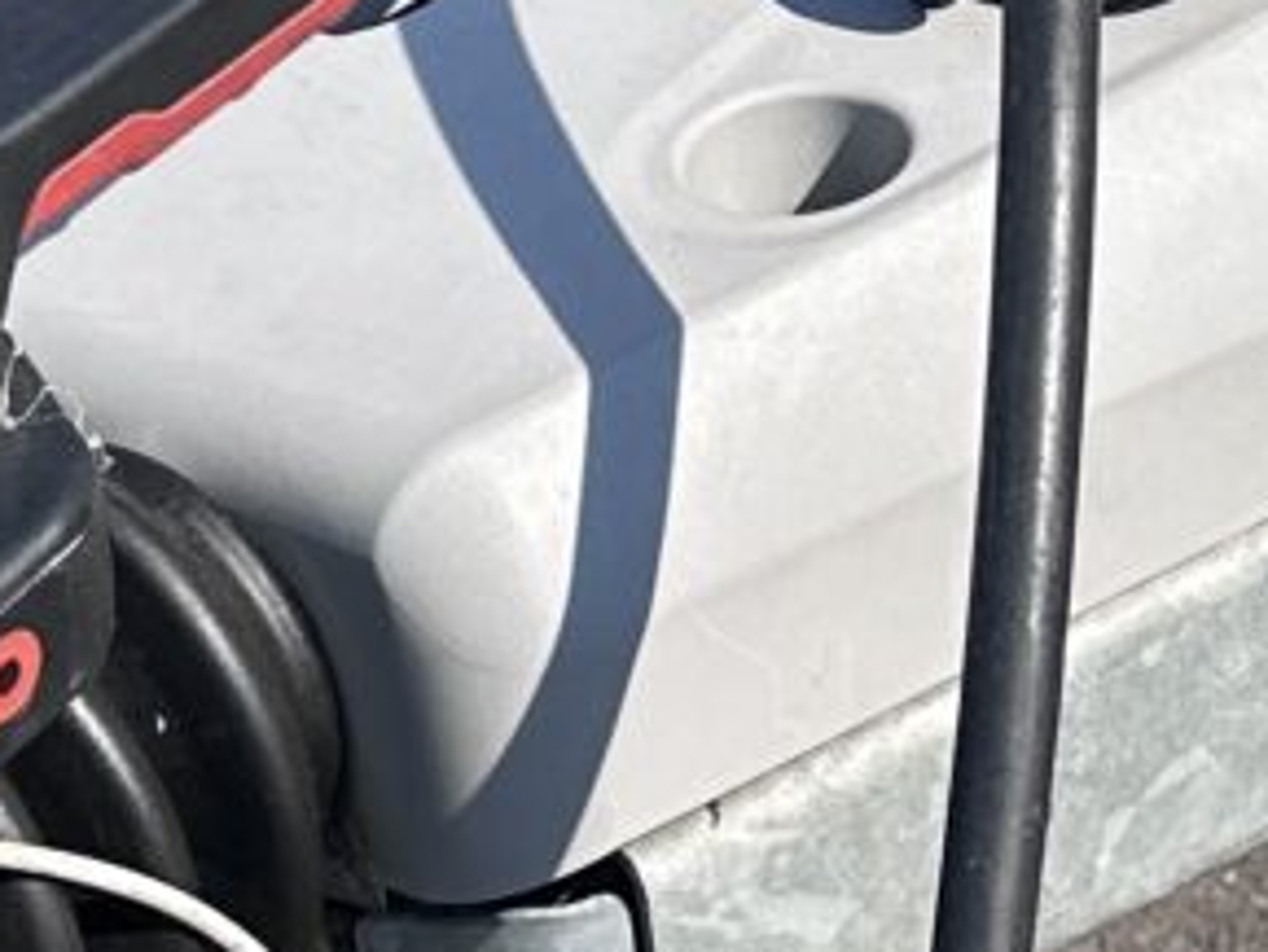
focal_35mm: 170
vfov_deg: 8.7
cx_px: 1286
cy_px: 105
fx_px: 6230
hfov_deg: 11.5
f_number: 1.78
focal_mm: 6.86
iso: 80
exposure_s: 1/3155
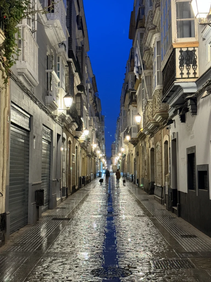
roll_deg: +0.1
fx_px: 390
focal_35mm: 48
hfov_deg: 30.3
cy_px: 141
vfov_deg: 39.7
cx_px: 106
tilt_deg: +4.2
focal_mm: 6.86
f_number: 1.78
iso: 400
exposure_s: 1/33
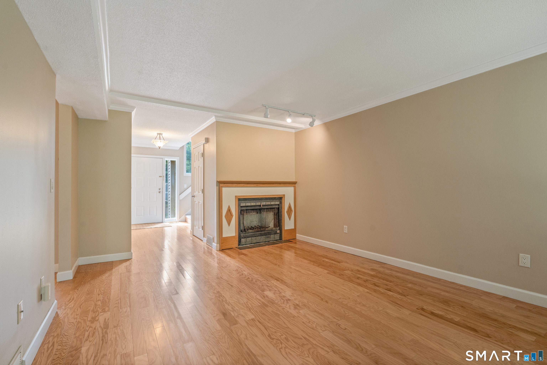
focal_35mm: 16
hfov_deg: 95.0
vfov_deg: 72.1
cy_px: 182
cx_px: 274
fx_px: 251
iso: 400
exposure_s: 1/8
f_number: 8
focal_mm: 16.5
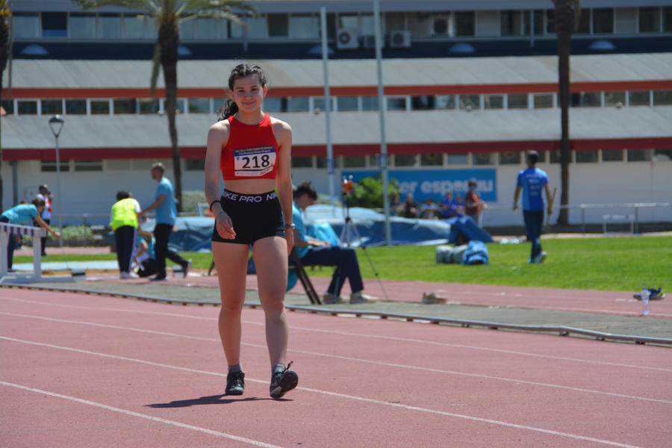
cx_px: 336
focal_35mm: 202
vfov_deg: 6.8
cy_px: 224
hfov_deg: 10.2
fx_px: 3780
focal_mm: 135
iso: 400
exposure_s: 1/1600
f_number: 6.3
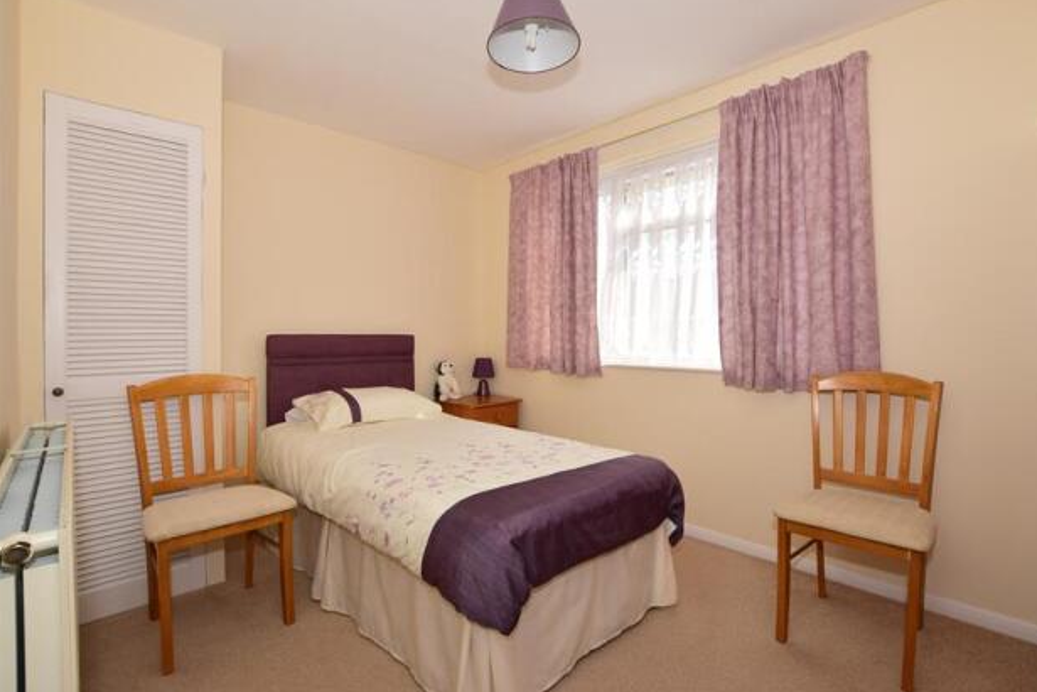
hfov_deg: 96.6
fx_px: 461
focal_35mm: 16
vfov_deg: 73.7
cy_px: 332
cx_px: 550
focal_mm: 10
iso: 400
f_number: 11
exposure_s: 1/200
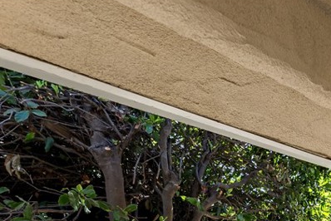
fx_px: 331
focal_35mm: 36
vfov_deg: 30.2
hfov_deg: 38.7
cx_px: 399
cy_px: 279
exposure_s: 1/125
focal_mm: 14
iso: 80
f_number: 5.6
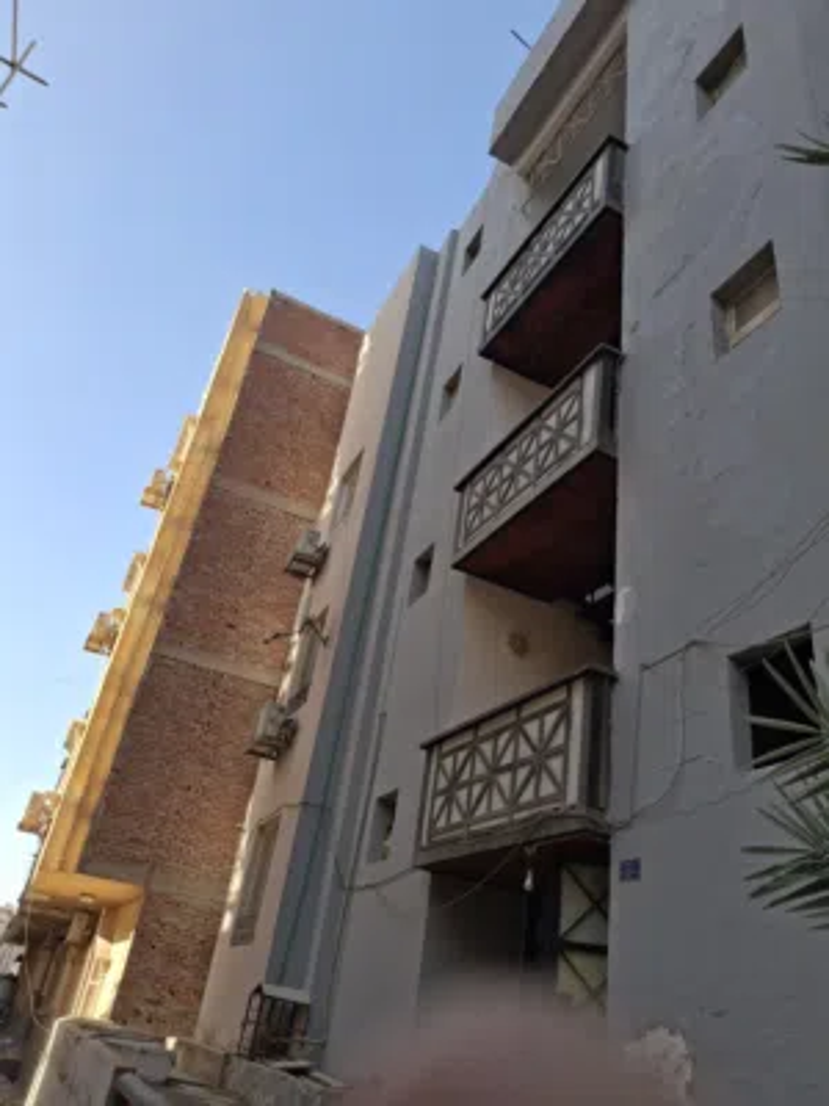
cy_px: 553
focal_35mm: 25
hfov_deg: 54.9
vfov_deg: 69.4
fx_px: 798
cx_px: 414
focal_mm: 4.69
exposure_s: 1/868
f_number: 1.8
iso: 32
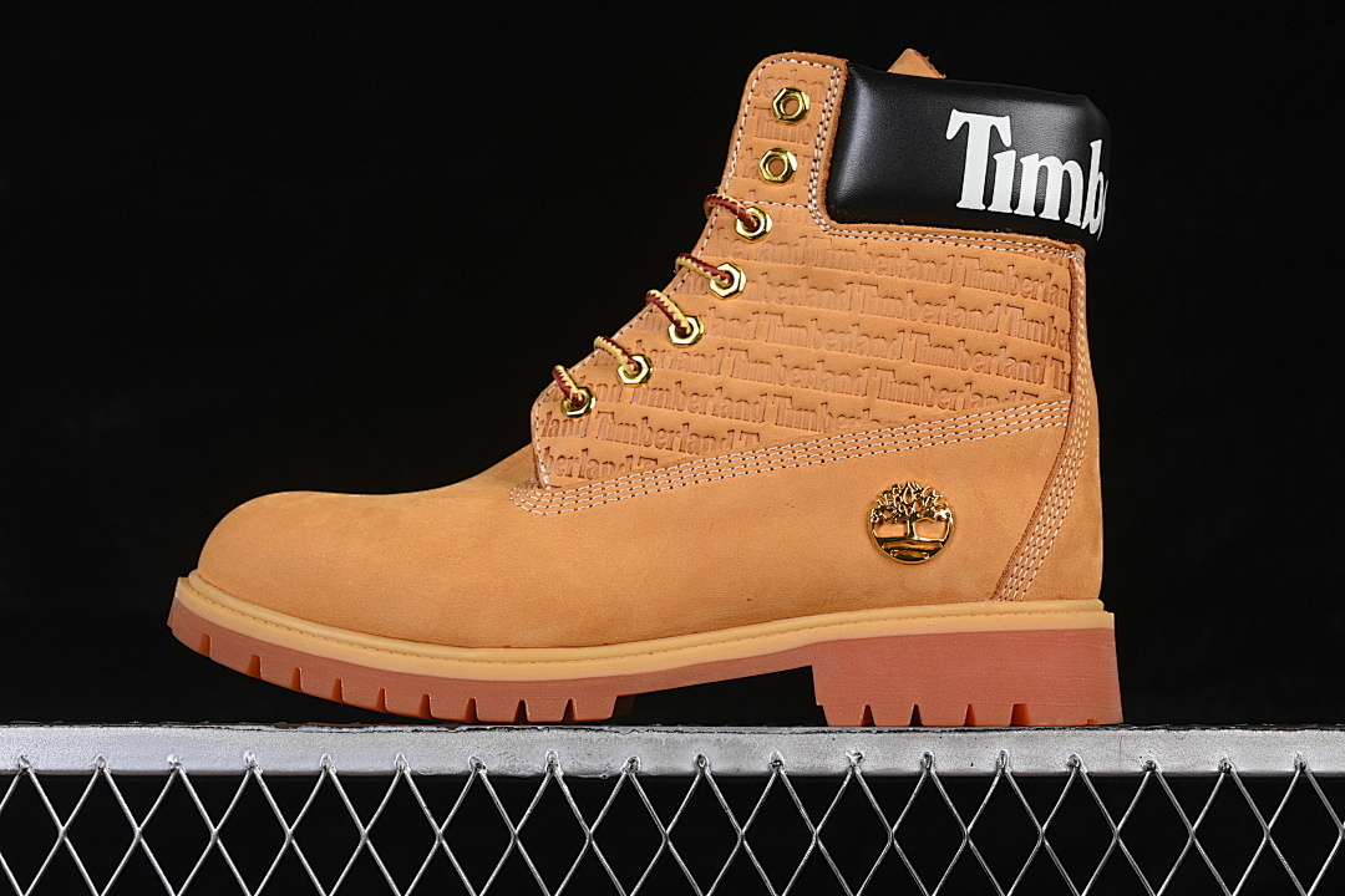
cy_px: 448
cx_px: 672
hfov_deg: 27.0
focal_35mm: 75
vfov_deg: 18.2
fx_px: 2802
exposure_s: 1/80
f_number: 8
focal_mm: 50
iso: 160
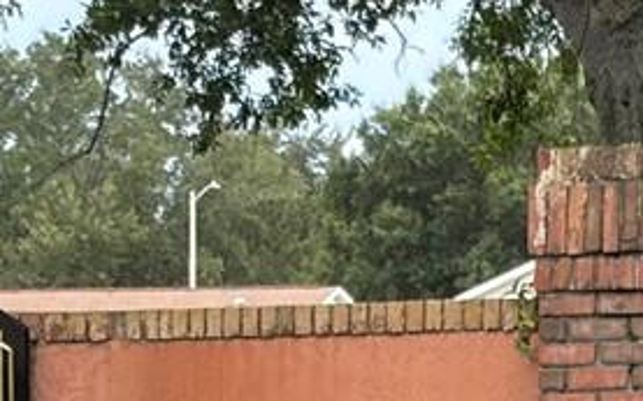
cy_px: 753
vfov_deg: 4.1
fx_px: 5571
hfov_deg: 6.6
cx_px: 56
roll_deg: +1.2
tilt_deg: -2.9
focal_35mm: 318
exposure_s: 1/884
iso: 32
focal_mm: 5.96
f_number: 1.6
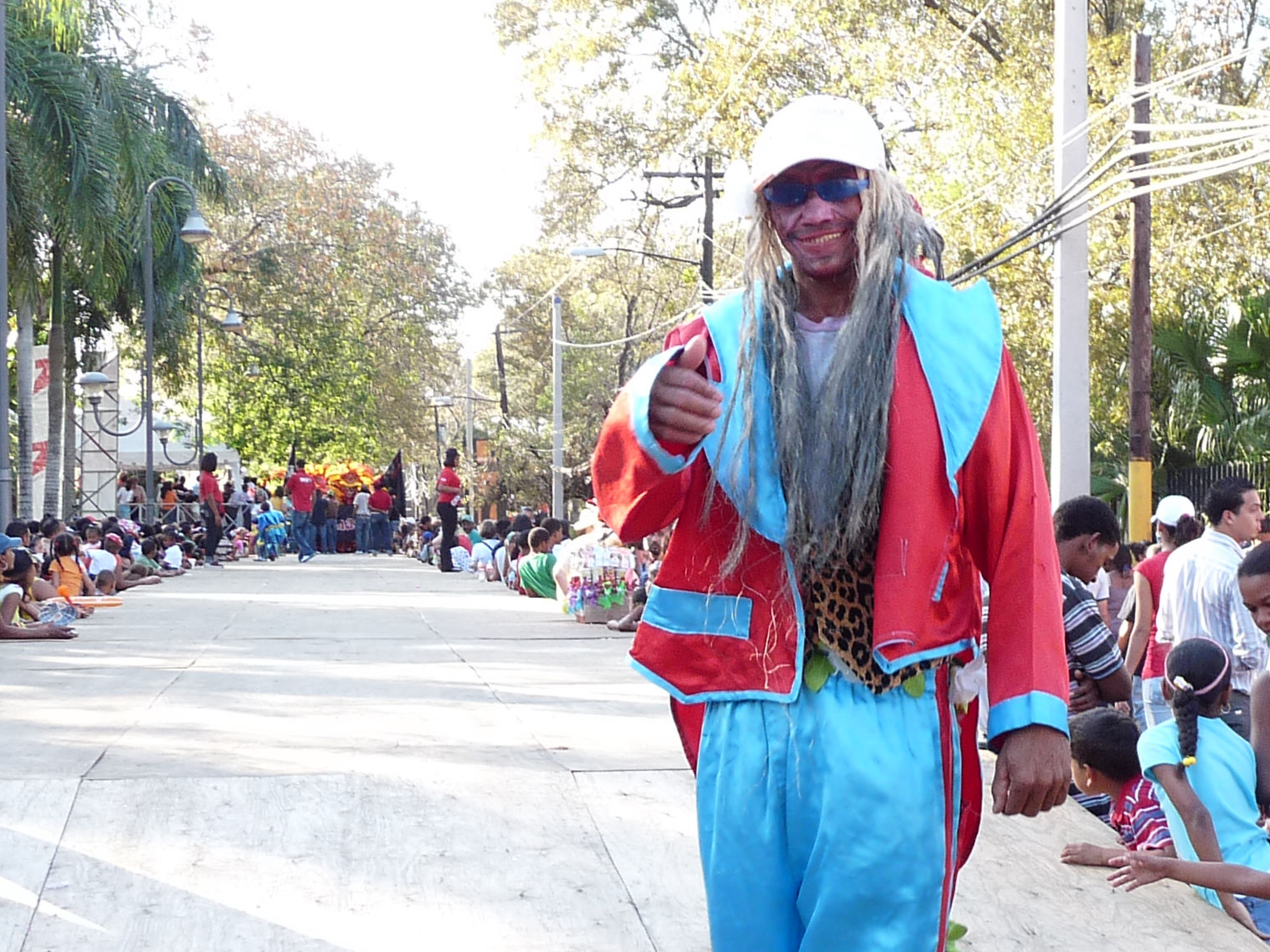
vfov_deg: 21.9
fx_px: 2458
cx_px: 846
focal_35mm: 67
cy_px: 565
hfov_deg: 28.8
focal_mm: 4.9
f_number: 2.8
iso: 100
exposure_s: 1/100
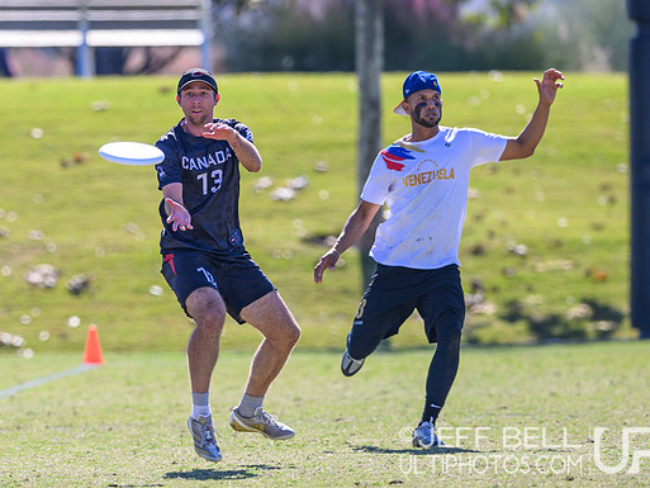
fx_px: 17336
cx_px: 90
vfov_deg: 1.6
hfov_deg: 2.1
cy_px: 299
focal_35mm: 923
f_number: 3.2
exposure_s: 1/1600
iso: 125
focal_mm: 400
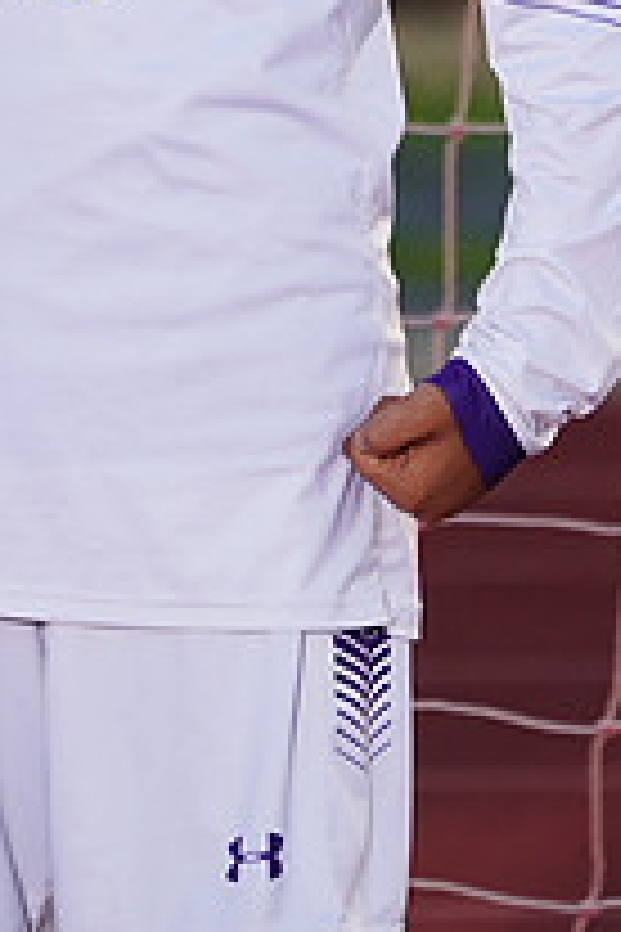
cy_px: -230
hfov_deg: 1.3
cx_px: 146
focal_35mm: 1081
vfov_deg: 1.9
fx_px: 27969
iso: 320
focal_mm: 385
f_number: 5.6
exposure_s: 1/250
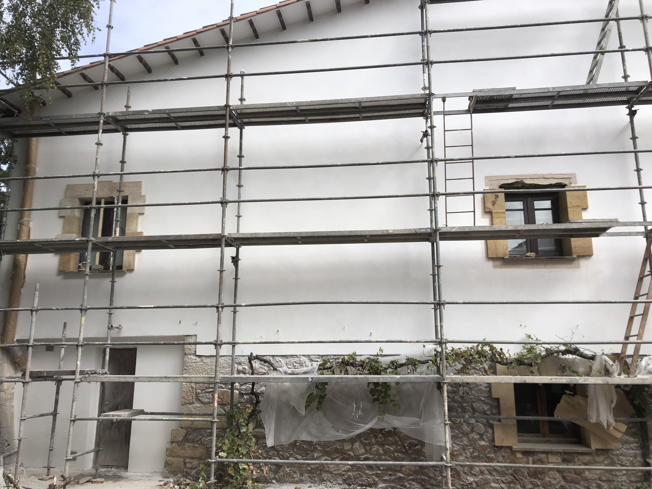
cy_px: 244
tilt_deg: +11.8
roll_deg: +0.5
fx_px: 527
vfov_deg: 49.7
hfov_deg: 63.4
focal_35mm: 28
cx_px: 326
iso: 20
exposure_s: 1/1263
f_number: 1.8
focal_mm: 4
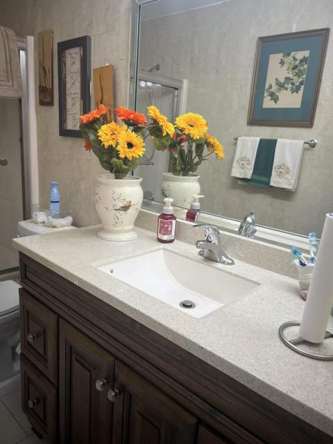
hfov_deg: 53.1
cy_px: 222
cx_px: 166
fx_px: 333
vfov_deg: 67.3
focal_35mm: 26
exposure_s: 1/120
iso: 50
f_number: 1.5
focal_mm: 5.7
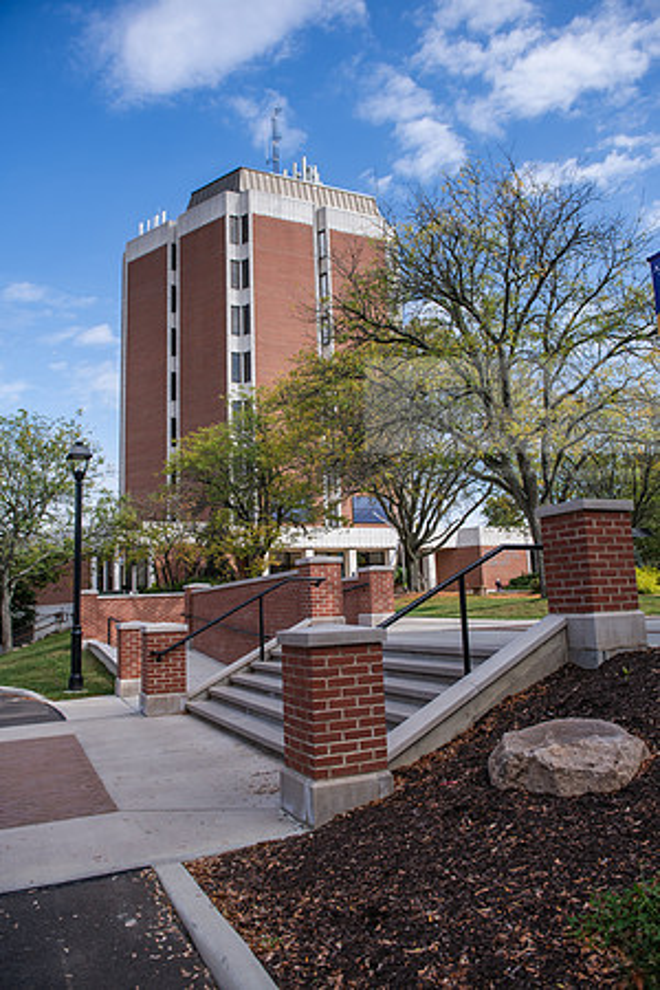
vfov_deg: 69.4
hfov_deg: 49.6
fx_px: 715
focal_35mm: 26
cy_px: 495
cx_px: 330
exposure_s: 1/640
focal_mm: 26
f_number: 4
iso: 100
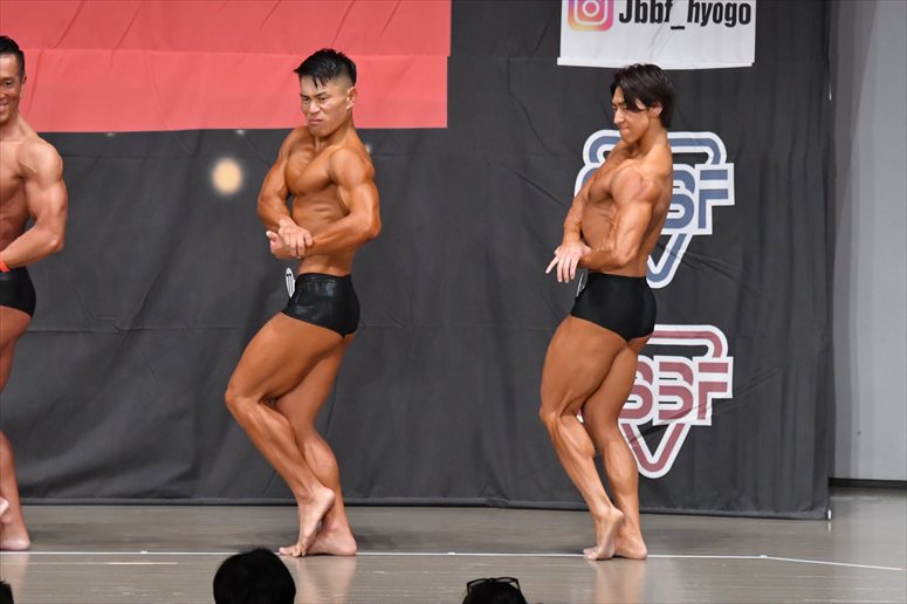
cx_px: 454
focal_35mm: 225
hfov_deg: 9.2
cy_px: 302
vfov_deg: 6.1
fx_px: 5666
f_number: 5.6
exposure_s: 1/400
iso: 6400
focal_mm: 150
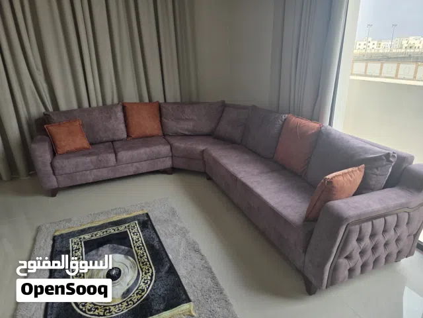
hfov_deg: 73.9
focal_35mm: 23
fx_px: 281
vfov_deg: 58.9
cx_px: 212
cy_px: 159
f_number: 1.7
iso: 100
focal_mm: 6.3
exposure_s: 1/180
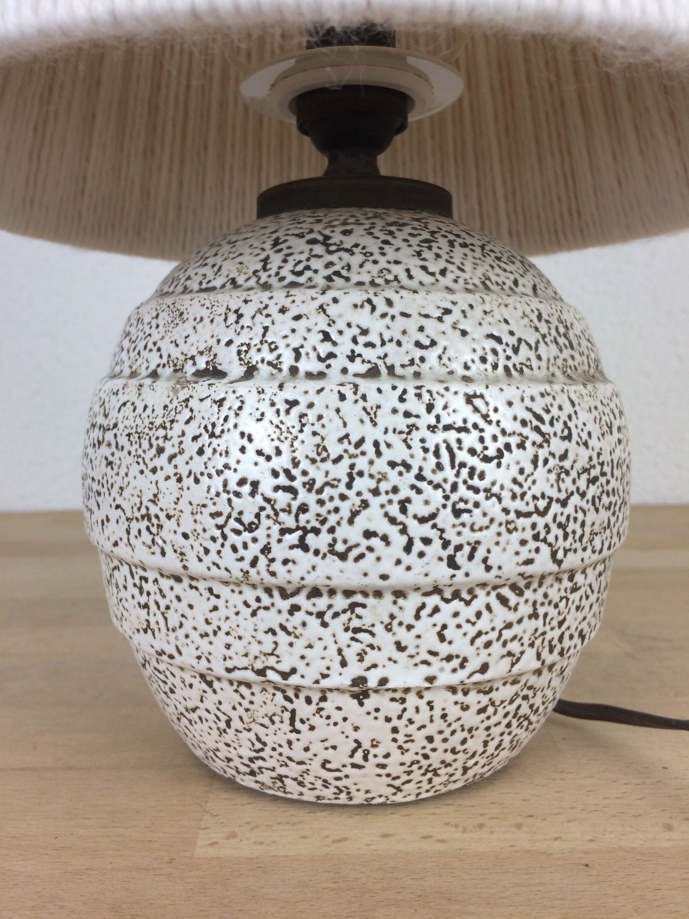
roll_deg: +2.1
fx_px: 770
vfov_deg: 61.7
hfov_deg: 48.2
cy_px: 460
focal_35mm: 29
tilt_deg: -7.8
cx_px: 344
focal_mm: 4.15
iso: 64
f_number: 2.2
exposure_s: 1/100
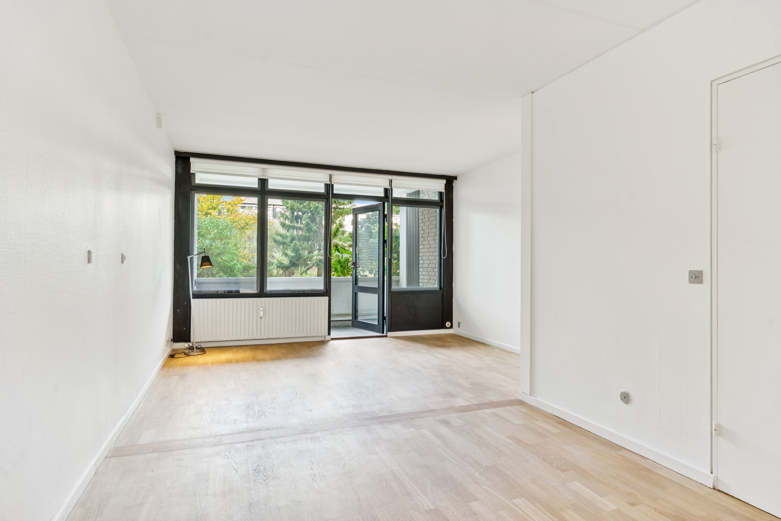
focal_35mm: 20
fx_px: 434
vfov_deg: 61.9
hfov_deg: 84.0
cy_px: 260
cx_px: 390
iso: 200
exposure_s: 1/4
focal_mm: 20
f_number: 8
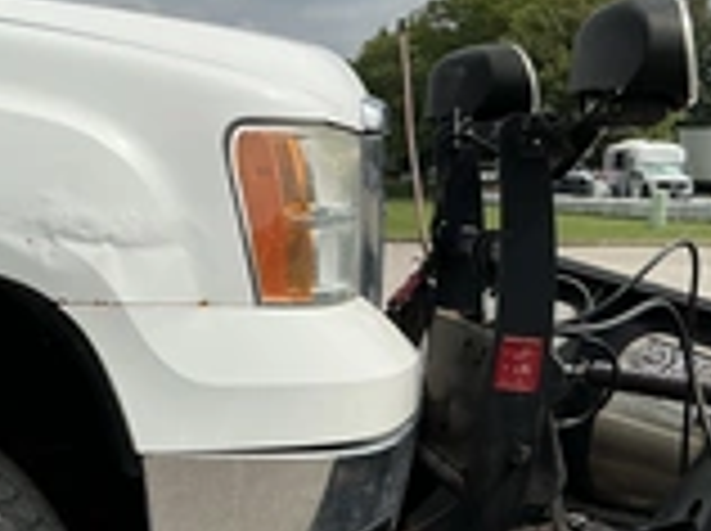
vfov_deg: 20.3
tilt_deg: -7.6
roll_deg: +0.7
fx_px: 1456
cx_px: 90
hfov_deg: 26.6
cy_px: 464
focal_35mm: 71
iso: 25
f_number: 1.8
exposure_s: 1/3322
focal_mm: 3
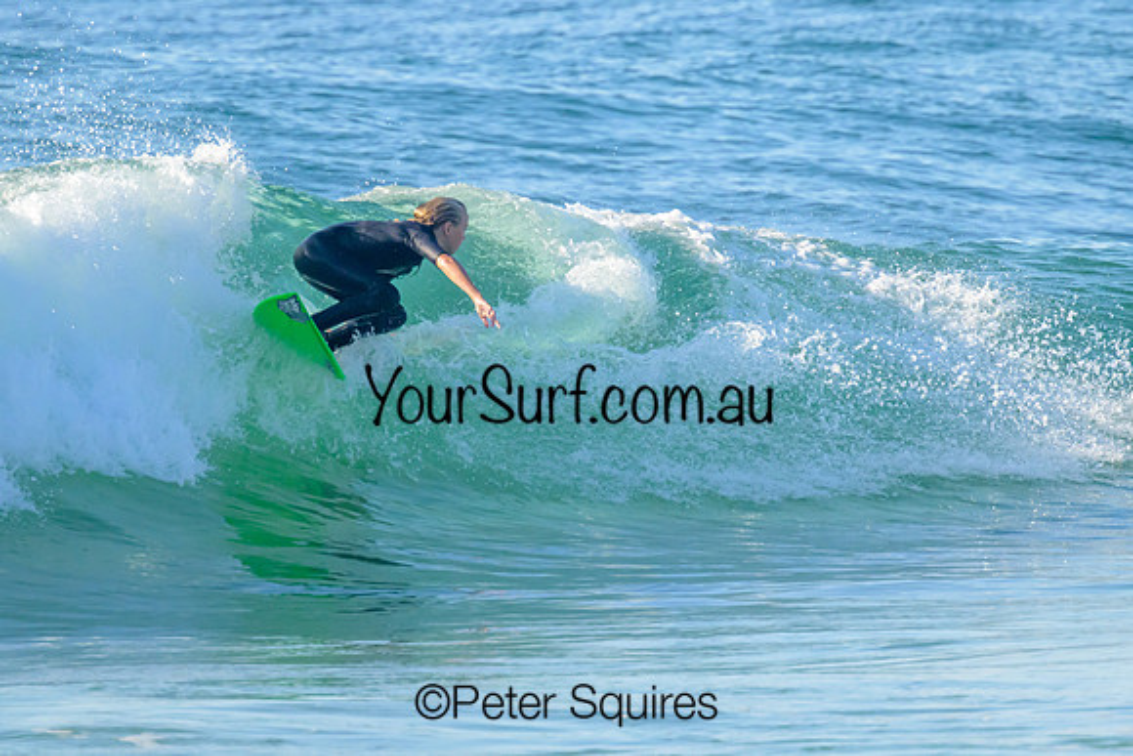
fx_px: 32503
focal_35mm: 1033
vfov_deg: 1.3
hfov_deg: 2.0
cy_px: 268
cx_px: 665
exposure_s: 1/2000
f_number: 11
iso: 1800
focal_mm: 800
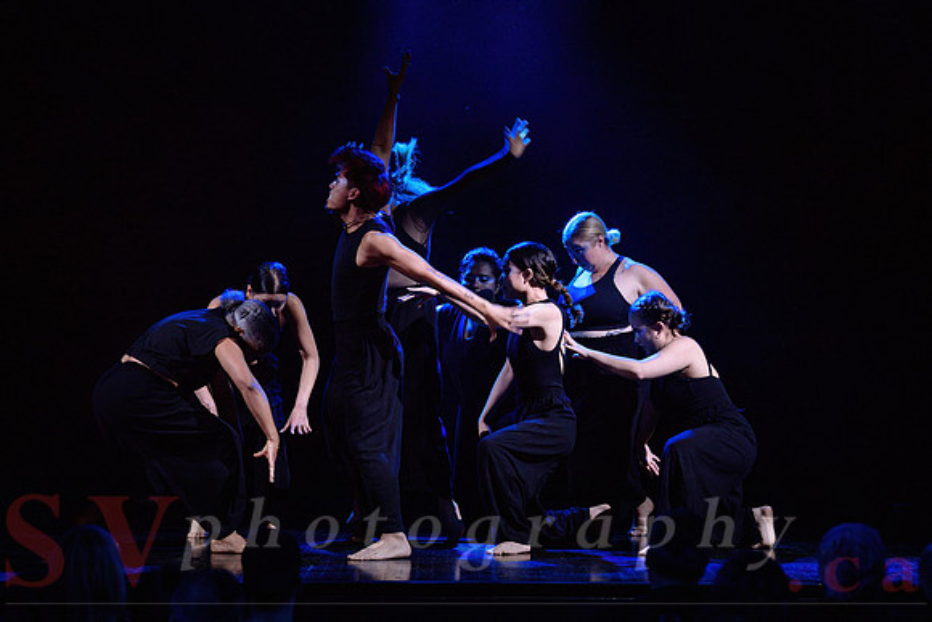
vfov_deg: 9.5
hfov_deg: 14.2
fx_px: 3732
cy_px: 278
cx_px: 501
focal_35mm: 144
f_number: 2.8
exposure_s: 1/200
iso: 1600
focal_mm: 120
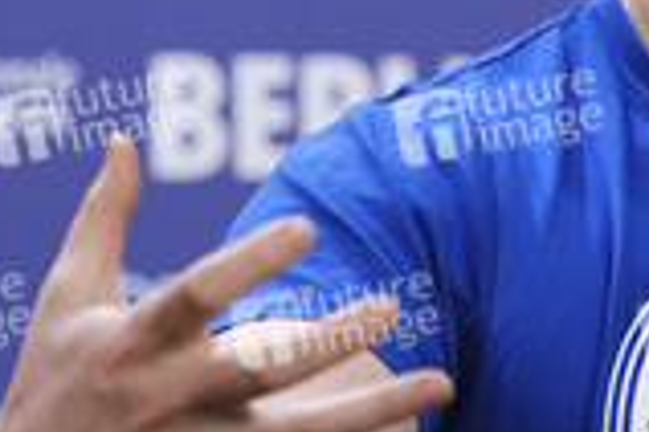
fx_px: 8130
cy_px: 16
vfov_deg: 3.0
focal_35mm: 451
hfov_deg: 4.6
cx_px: 798
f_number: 2.8
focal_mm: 106
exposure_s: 1/340
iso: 1250
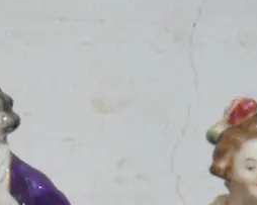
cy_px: 383
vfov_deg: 11.9
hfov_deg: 16.3
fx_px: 897
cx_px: 159
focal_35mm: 118
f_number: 3.6
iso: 250
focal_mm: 15
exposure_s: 1/60
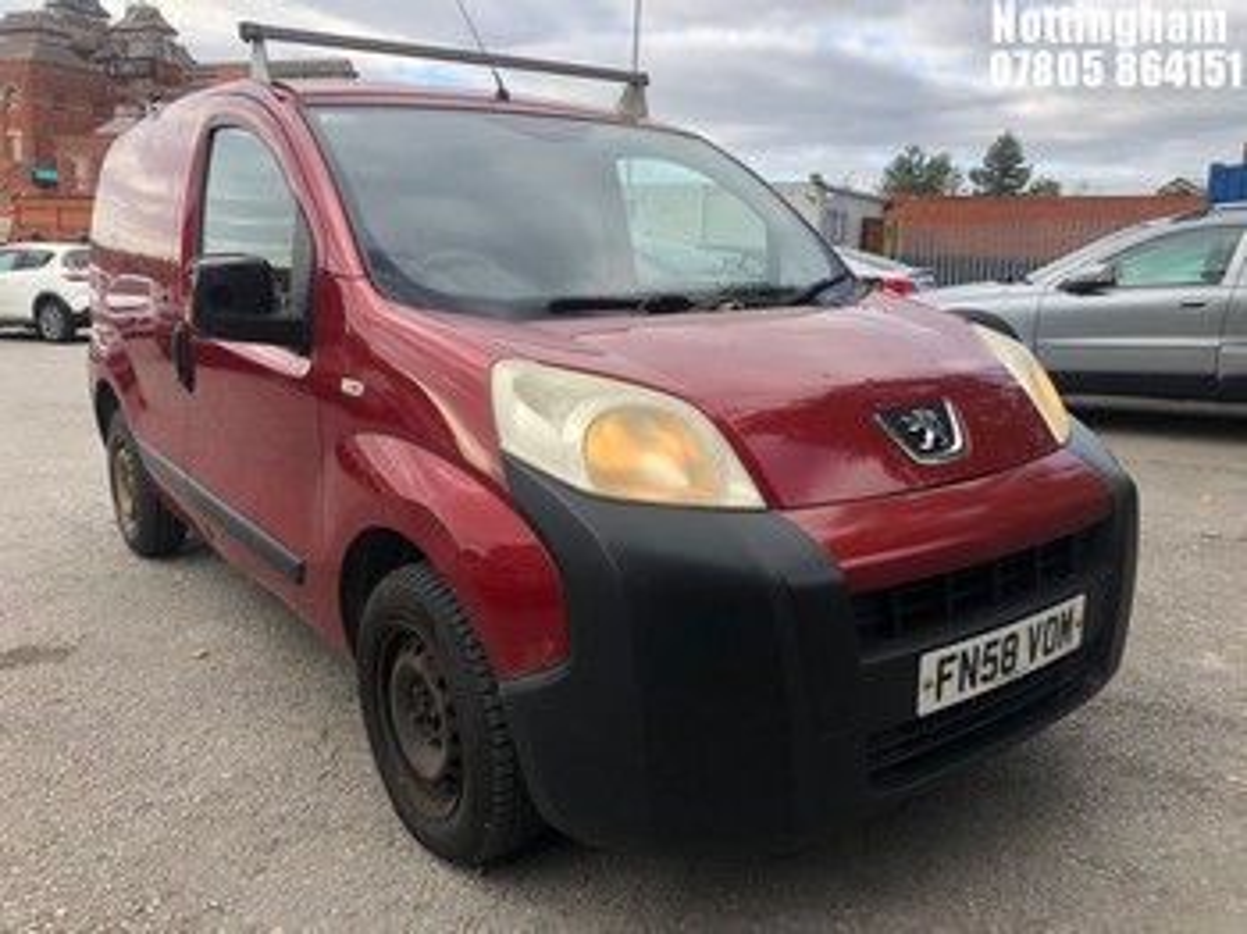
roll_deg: -3.4
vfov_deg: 49.7
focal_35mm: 28
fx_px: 1008
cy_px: 467
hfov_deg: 63.5
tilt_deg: -11.0
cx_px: 624
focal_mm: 3.99
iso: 20
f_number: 1.8
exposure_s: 1/410
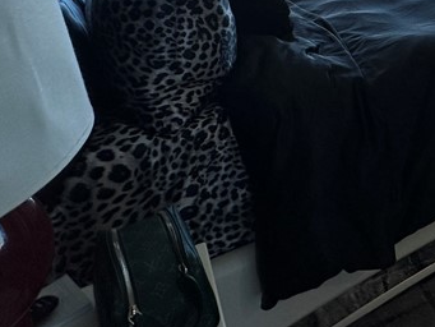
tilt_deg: -8.0
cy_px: -55
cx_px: 542
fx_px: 528
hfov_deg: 34.3
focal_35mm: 42
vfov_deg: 29.9
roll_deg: +0.9
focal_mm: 2.22
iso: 40
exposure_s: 1/147
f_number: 2.2
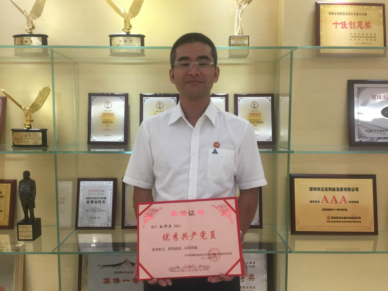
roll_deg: -1.2
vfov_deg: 48.2
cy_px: 146
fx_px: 325
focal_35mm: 29
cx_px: 194
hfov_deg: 61.7
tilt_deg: -4.6
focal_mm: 4.15
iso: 50
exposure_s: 1/33
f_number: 2.2
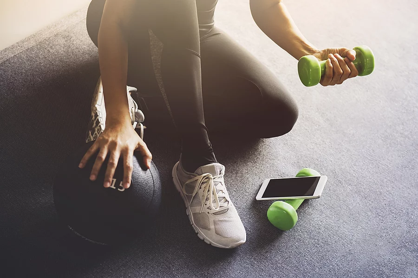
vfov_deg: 19.5
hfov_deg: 28.8
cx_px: 209
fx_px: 813
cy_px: 139
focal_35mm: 70
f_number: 3.5
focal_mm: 70
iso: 500
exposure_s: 1/160
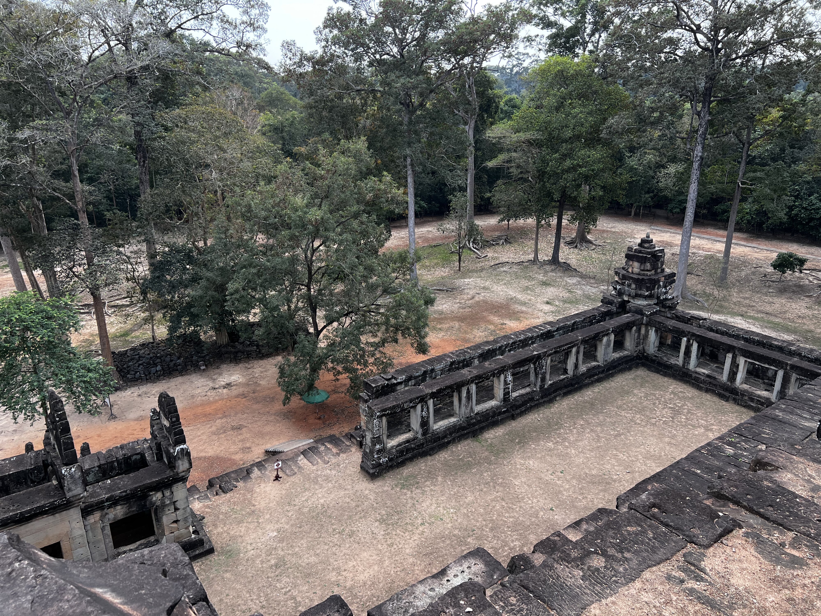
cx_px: 410
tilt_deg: -19.9
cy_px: 308
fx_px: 617
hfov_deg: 67.3
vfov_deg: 53.1
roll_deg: +0.7
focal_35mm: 26
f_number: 1.5
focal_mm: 5.7
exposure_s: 1/820
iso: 50
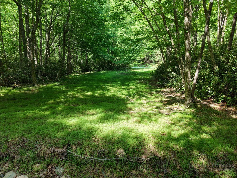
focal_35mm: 24
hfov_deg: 71.6
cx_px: 118
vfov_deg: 56.8
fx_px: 164
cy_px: 89
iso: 100
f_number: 1.8
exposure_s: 1/125
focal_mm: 8.67
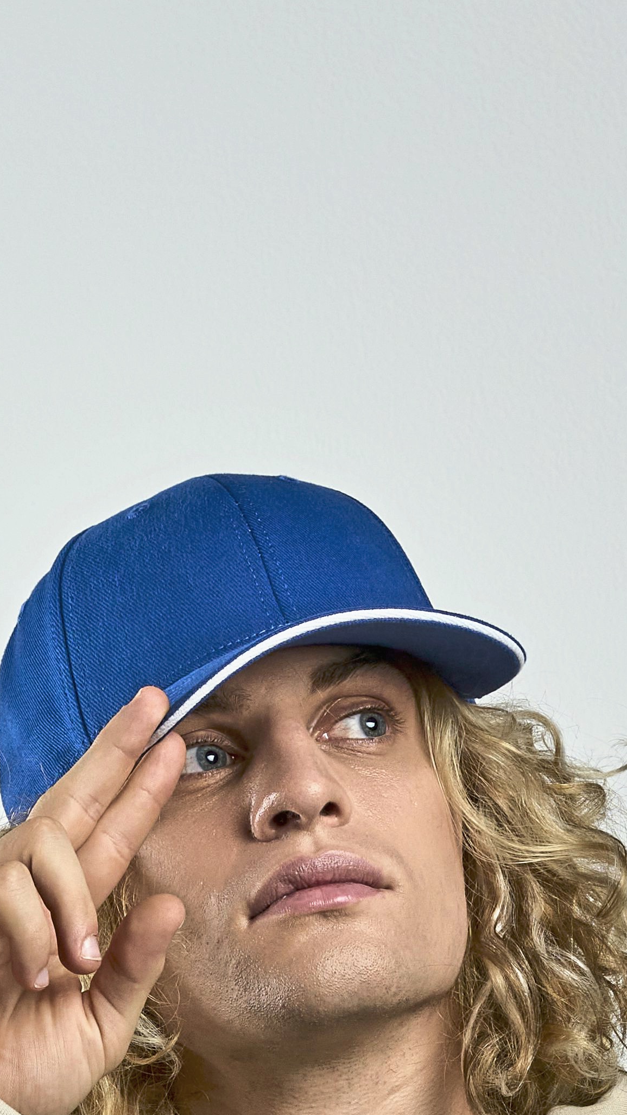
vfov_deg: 9.0
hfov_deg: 5.1
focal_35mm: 237
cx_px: 282
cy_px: 1244
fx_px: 7004
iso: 320
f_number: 9
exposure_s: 1/160
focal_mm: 50
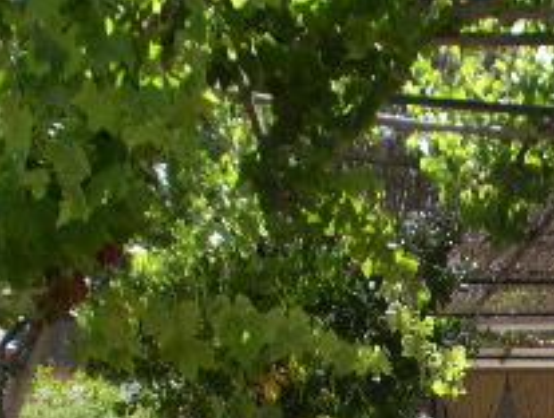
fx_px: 1956
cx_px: 624
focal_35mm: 122
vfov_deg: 11.9
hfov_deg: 15.6
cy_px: 517
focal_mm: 8
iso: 100
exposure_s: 1/465
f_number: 2.8
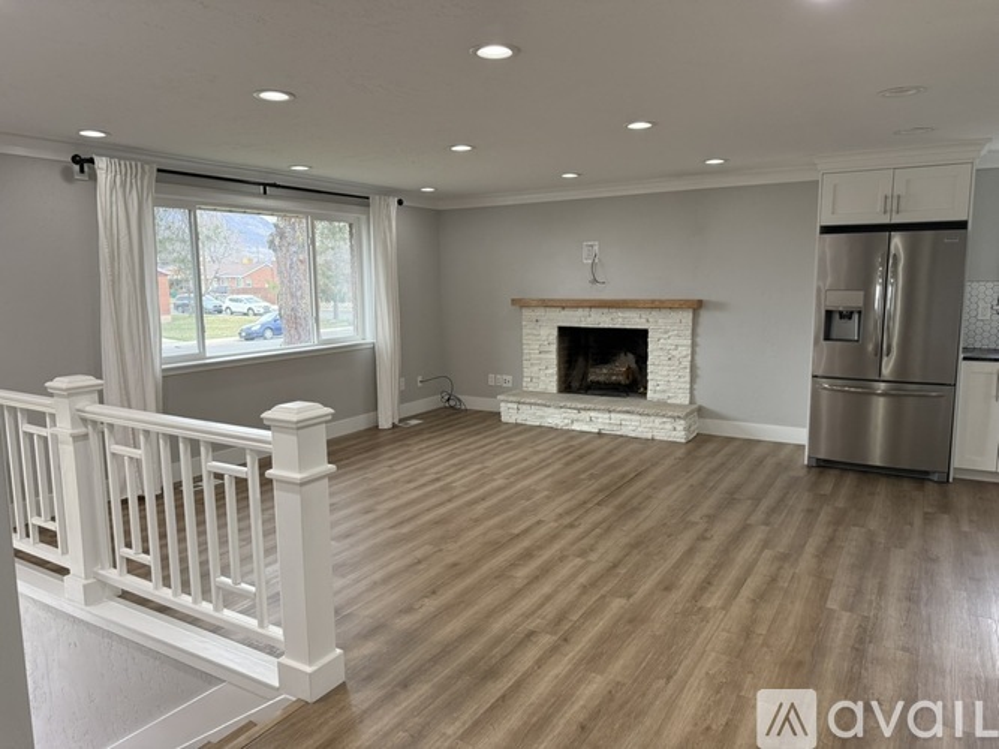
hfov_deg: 71.6
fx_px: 693
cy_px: 374
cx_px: 500
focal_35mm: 24
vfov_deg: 56.8
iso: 250
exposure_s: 1/120
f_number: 1.78
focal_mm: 6.76
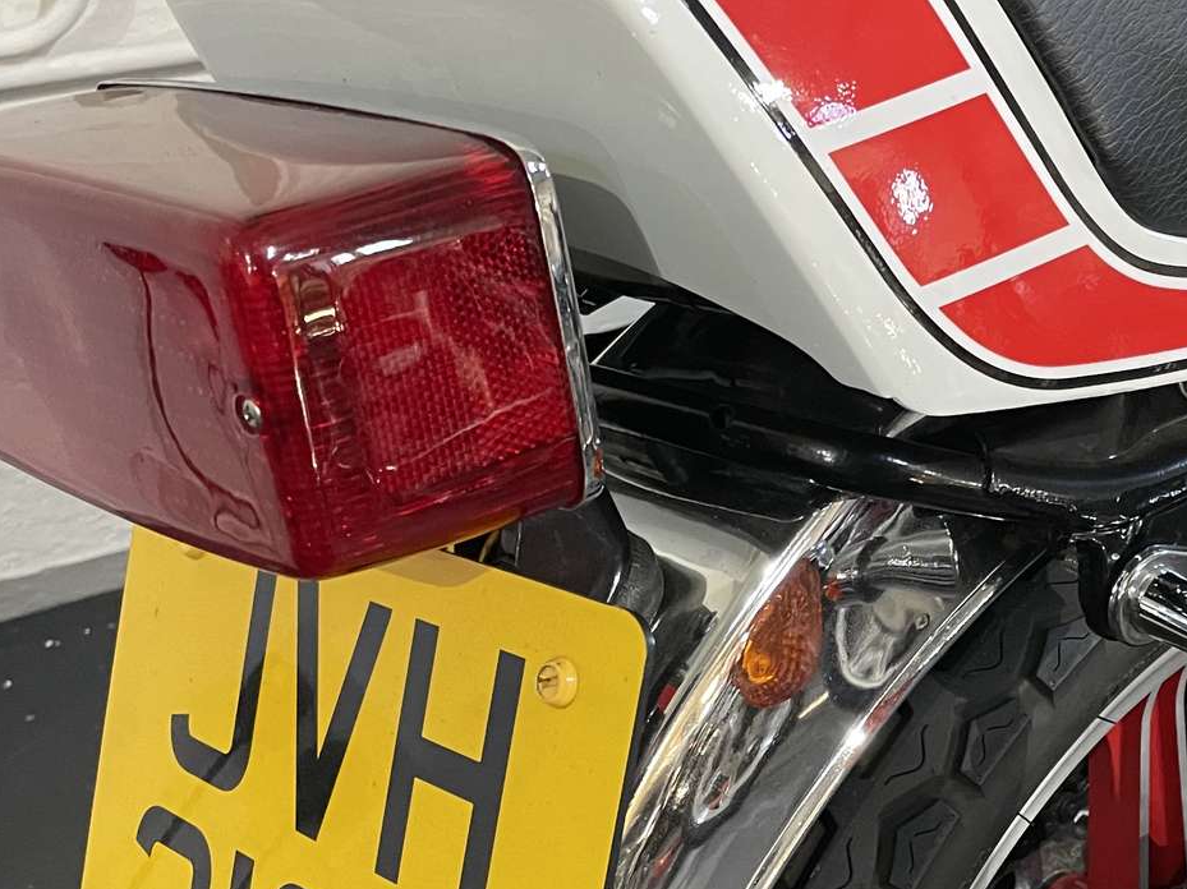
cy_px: 691
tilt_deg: -40.8
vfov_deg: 25.7
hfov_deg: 33.6
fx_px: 1920
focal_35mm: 56
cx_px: 903
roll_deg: -6.0
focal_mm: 4.2
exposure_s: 1/50
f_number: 1.6
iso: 400
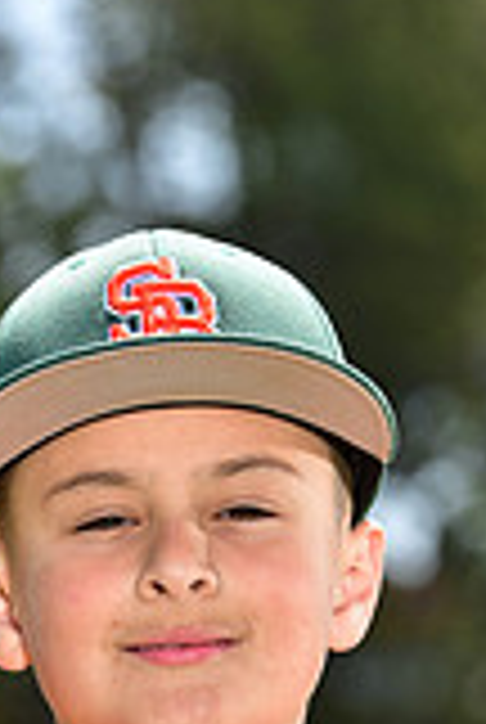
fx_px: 10504
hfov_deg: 2.7
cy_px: 1129
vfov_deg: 3.9
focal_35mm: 521
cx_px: 191
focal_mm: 145
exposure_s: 1/200
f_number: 5.6
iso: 80
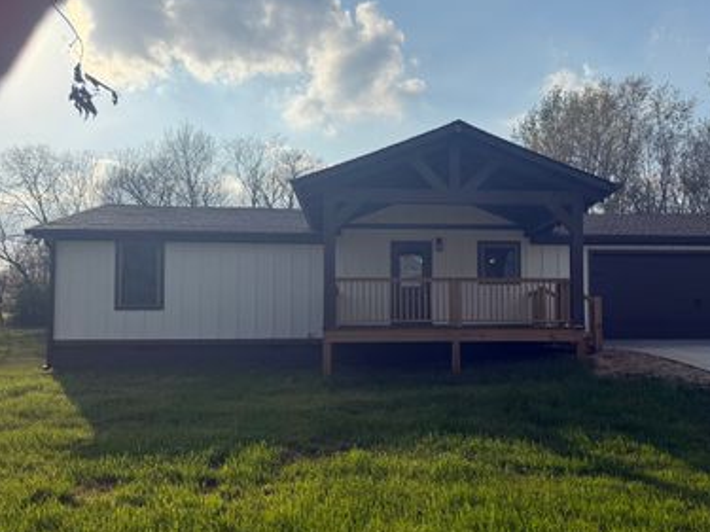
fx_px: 656
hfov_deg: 56.3
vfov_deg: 44.0
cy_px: 306
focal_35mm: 32
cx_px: 435
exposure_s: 1/9091
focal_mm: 6.76
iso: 125
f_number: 1.78
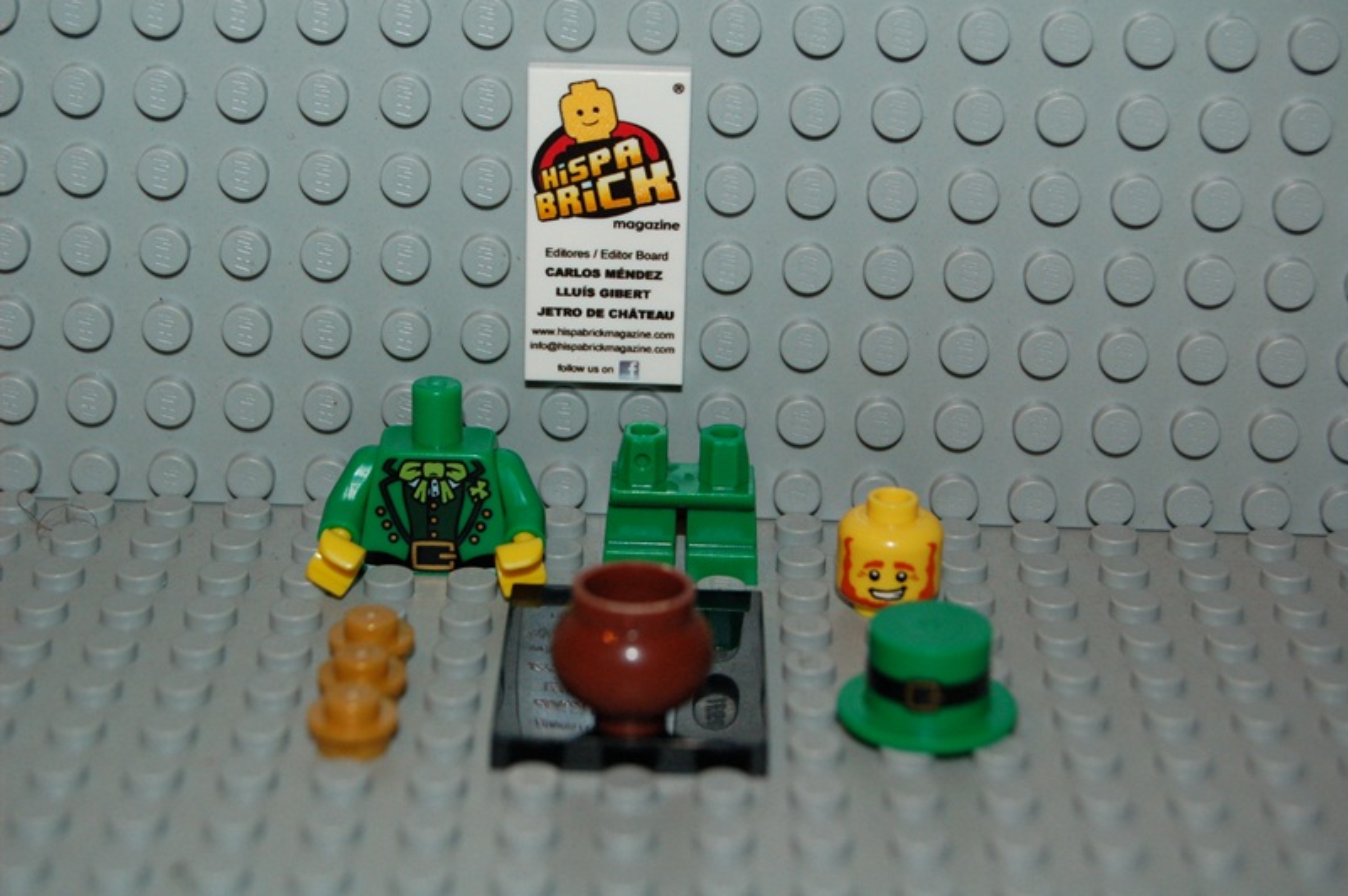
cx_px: 674
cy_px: 448
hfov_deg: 24.6
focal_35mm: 82
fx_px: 3087
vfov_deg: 16.5
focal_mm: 55
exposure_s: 1/60
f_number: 5.6
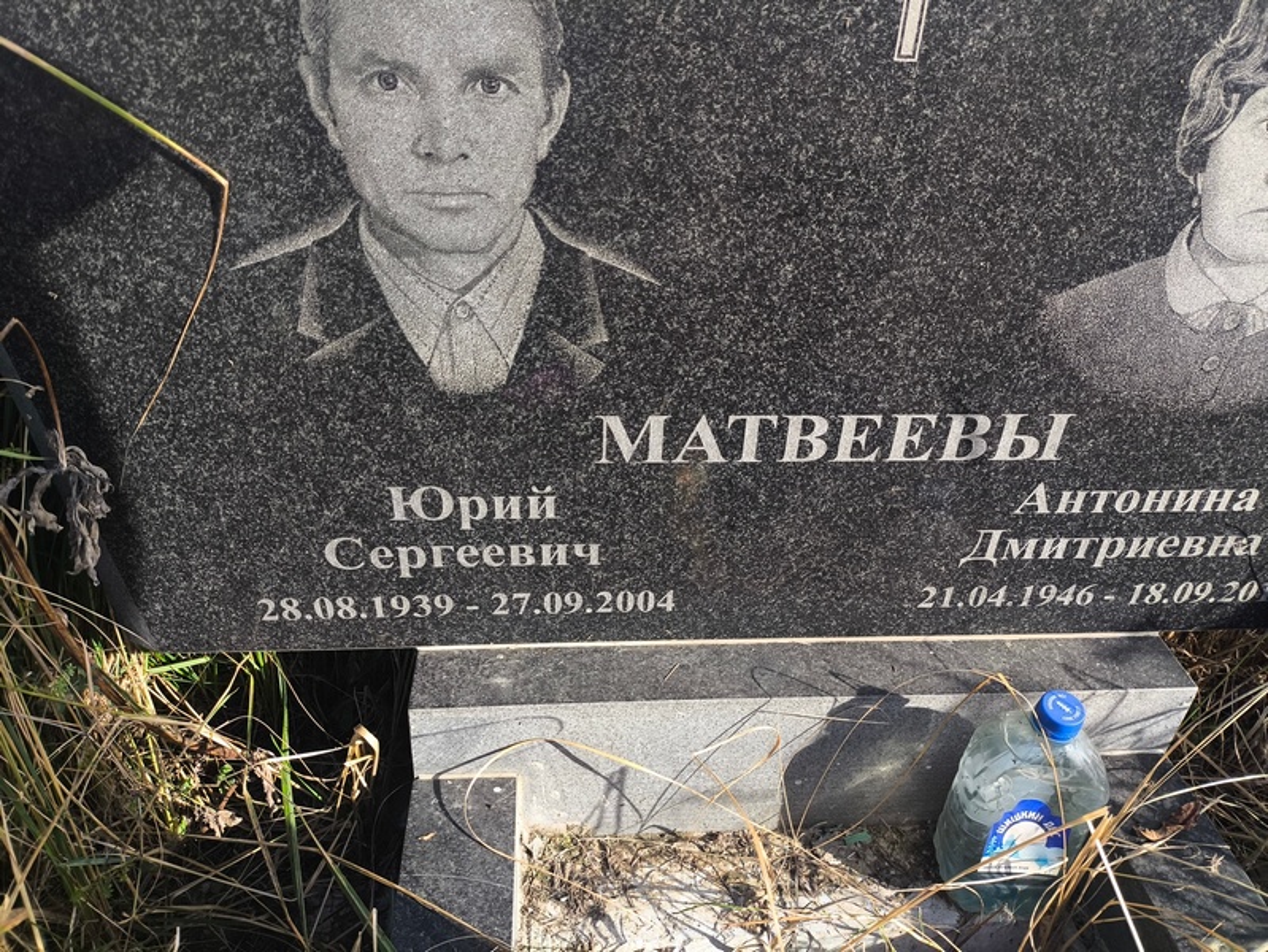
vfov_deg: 54.9
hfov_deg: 69.4
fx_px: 916
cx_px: 634
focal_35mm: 25
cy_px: 476
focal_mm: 4.71
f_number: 1.7
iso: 50
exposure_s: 1/324
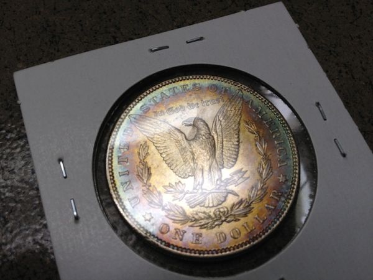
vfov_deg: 42.9
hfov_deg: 55.4
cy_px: 140
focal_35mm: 33
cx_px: 186
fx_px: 356
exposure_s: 1/50
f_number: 2.4
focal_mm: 4.13
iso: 50
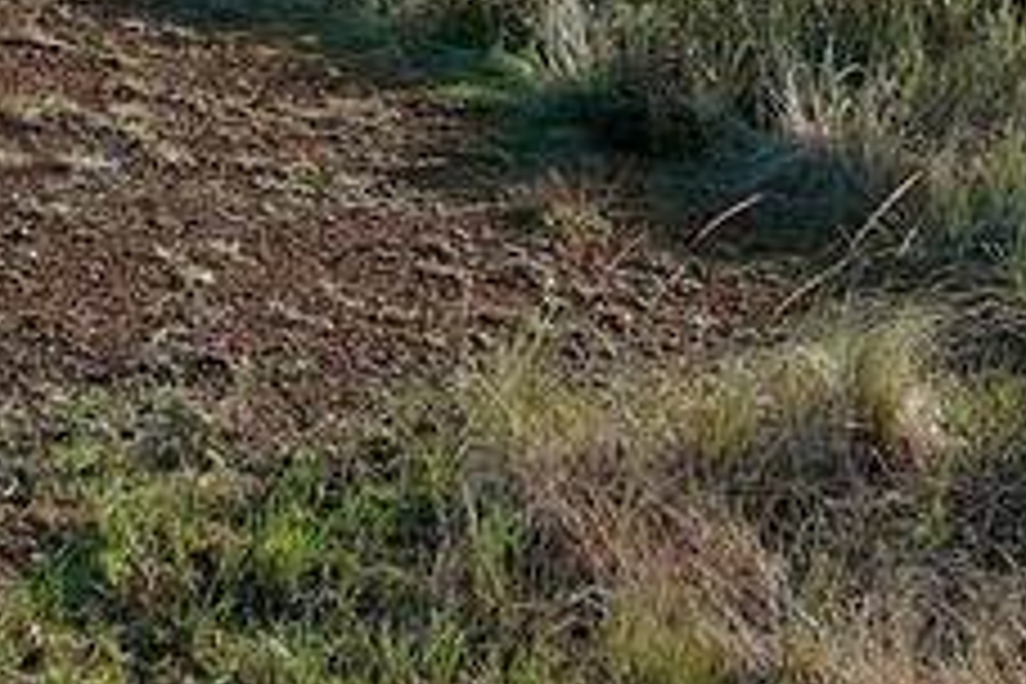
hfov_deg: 12.1
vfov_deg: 8.3
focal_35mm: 163
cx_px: -396
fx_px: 4645
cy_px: -124
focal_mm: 10.57
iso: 100
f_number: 2.8
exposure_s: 1/891
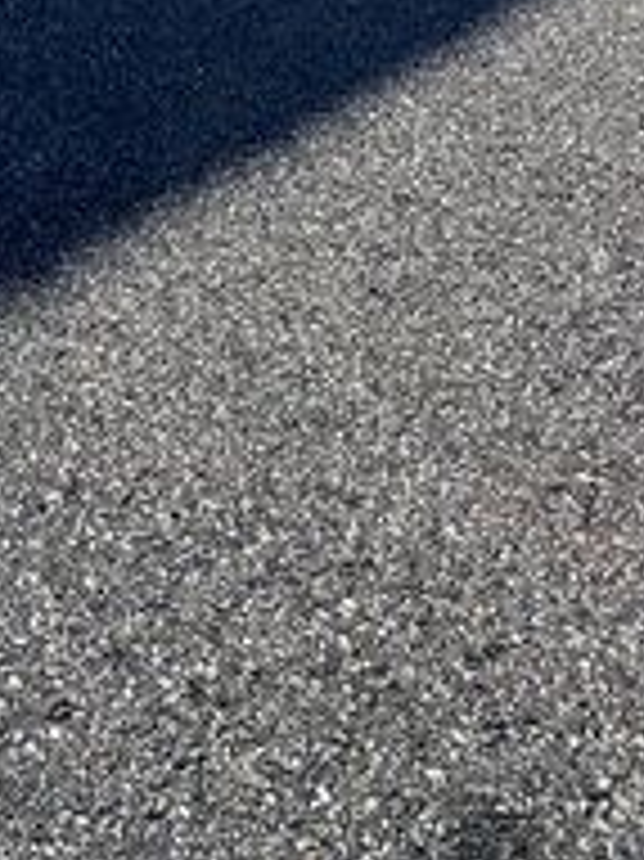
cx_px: 81
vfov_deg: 23.3
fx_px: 1217
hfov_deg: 28.6
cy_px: -637
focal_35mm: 49
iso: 40
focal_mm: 2.22
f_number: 2.2
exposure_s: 1/1789
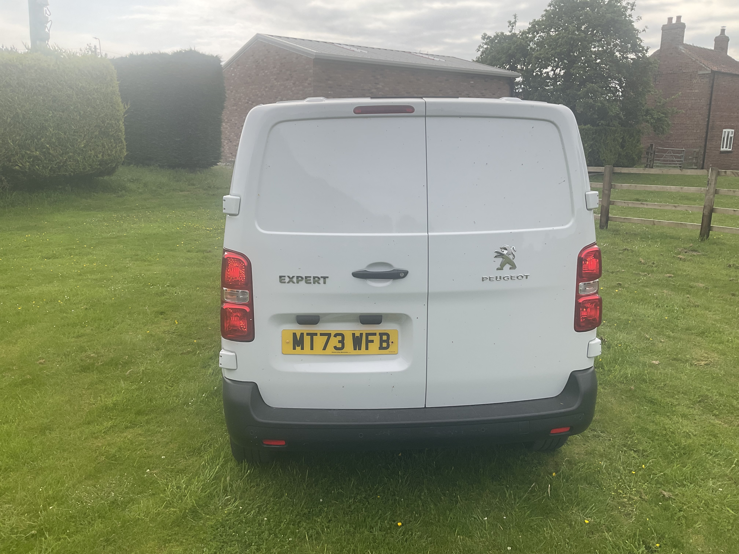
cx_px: 370
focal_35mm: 29
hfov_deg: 61.7
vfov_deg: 48.2
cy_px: 277
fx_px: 619
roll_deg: -0.2
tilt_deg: -11.5
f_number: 1.8
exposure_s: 1/1121
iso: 16
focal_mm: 3
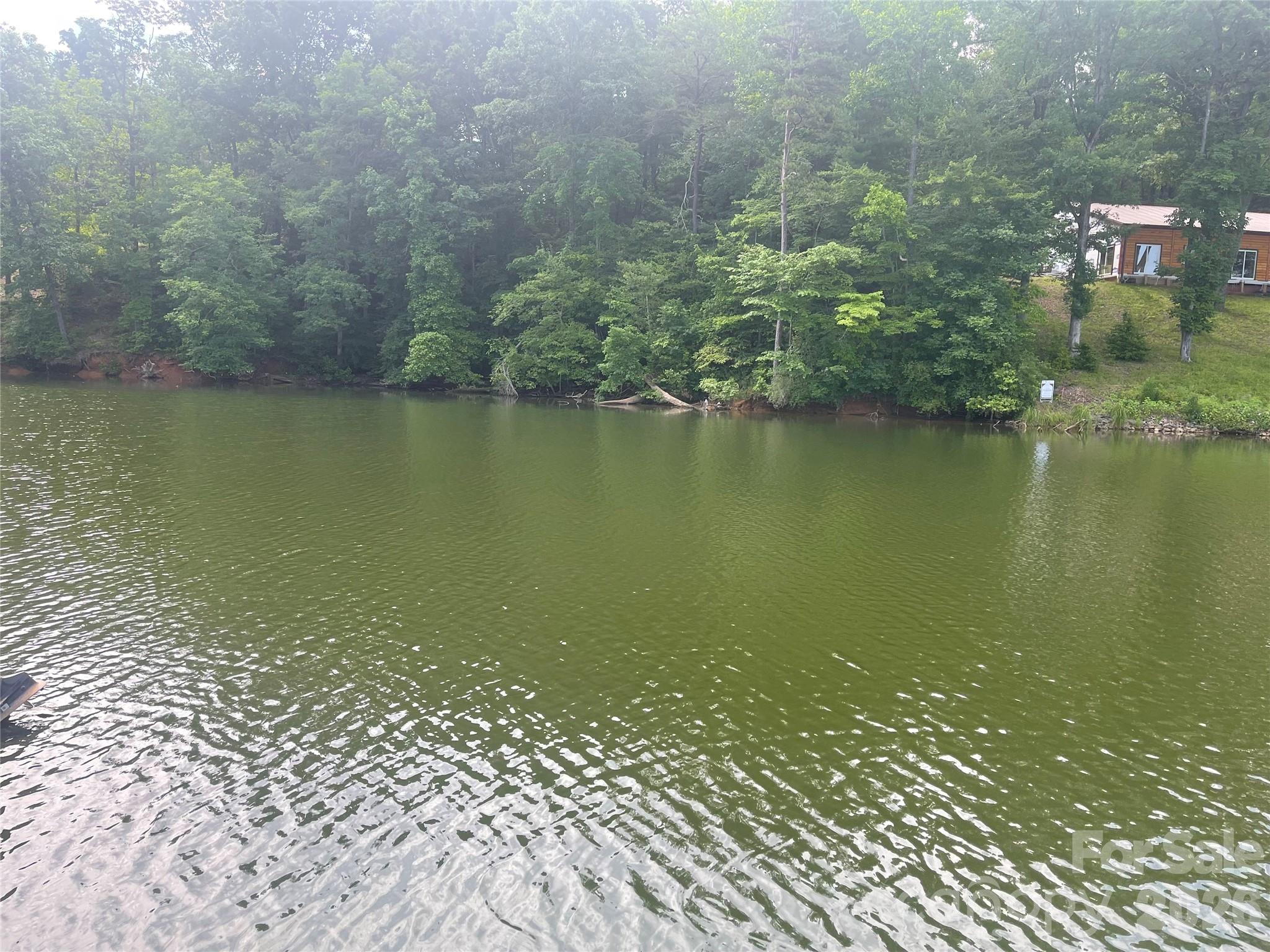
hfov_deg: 69.4
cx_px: 635
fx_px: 917
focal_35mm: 25
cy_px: 476
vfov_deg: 54.9
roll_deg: -2.7
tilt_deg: -6.8
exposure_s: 1/501
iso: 32
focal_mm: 5.1
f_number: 1.6
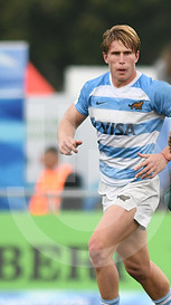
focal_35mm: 1003
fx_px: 8108
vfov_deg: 2.2
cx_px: 279
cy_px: 188
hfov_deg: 1.2
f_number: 2.8
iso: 320
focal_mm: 300
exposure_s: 1/1600
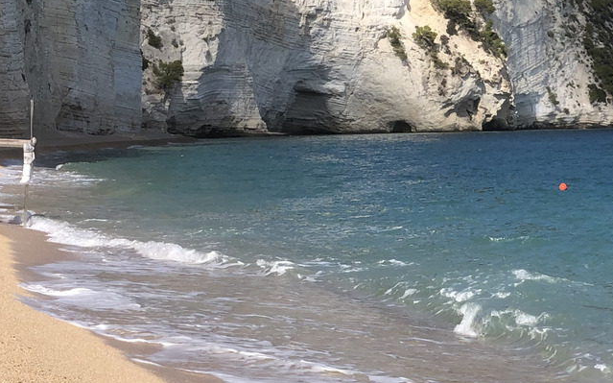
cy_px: -74
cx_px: 29
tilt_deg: +5.4
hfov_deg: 14.9
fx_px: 2305
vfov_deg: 9.4
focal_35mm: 138
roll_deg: +1.5
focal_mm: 6
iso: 16
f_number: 2.4
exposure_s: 1/1297
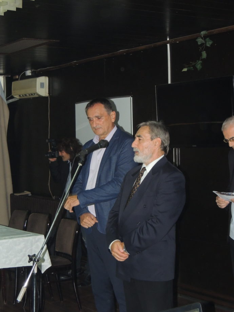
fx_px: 631
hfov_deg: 21.0
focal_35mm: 70
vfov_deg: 27.8
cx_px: 117
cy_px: 156
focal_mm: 12.4
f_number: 3.9
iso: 800
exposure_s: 1/60
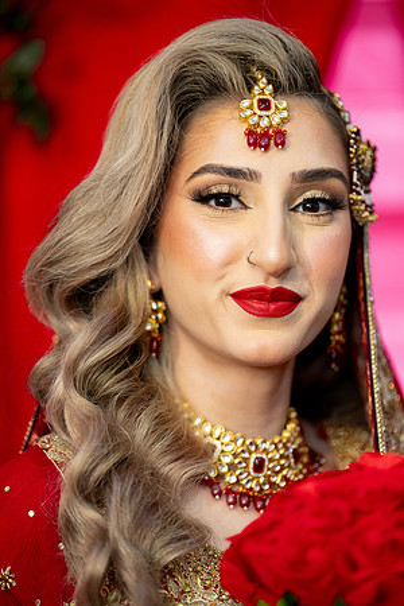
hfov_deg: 9.1
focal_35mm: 150
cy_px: 303
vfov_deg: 13.7
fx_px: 2525
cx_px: 202
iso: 1000
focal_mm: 150
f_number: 2
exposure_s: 1/200
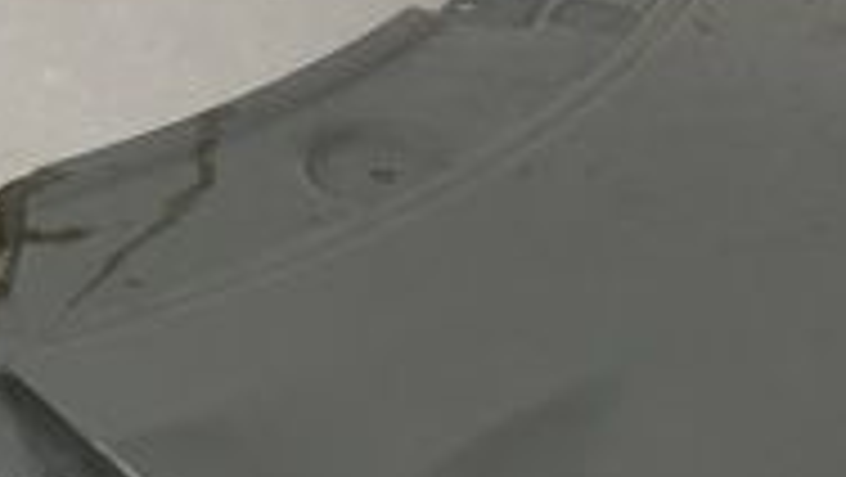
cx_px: 81
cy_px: 580
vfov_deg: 11.4
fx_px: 2334
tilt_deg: -46.7
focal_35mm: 104
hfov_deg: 20.1
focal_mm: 4
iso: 32
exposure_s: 1/25
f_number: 1.8
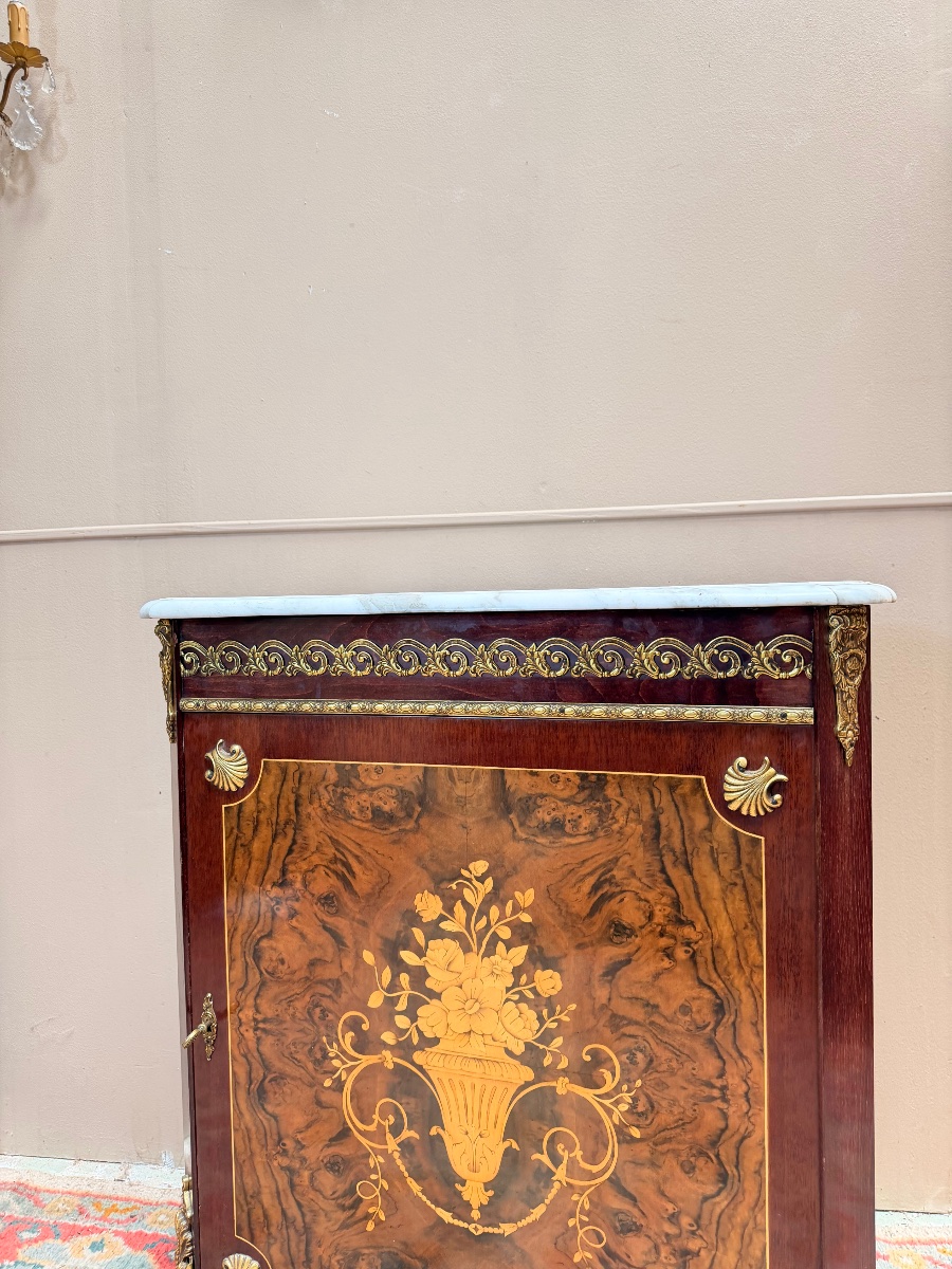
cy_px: 634
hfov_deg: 56.8
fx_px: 880
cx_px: 476
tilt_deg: -0.8
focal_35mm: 24
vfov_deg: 71.6
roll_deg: +1.8
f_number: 1.78
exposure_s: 1/75
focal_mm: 6.76
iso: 200
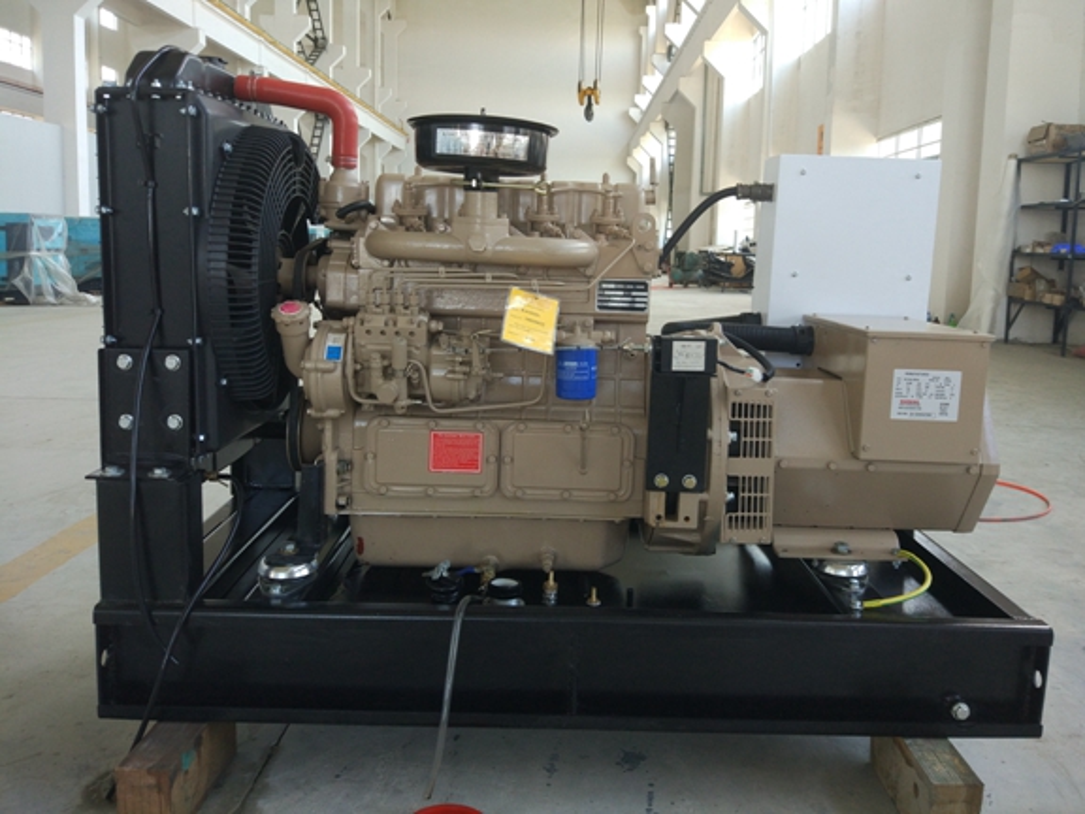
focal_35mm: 28
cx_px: 542
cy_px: 407
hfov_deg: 63.4
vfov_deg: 49.7
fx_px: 878
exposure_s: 1/50
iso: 190
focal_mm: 4.26
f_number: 2
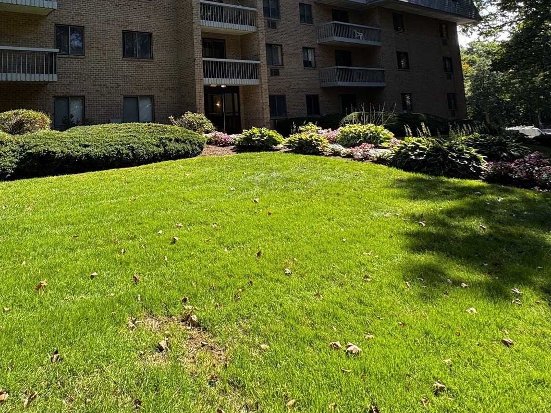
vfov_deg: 50.7
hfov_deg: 67.2
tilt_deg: +6.8
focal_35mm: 25
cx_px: 177
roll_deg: +1.8
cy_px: 69
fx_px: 398
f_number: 2.2
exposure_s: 1/451
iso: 40
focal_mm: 2.22
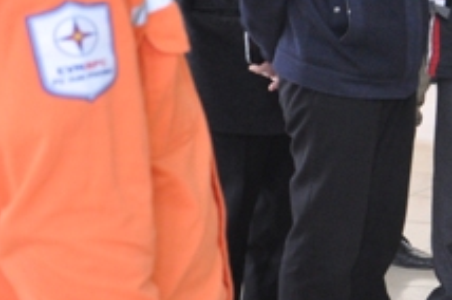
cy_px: 70
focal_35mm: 158
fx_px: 1981
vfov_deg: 8.6
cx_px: 778
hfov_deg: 12.1
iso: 1000
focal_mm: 30
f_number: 4.2
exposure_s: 1/30
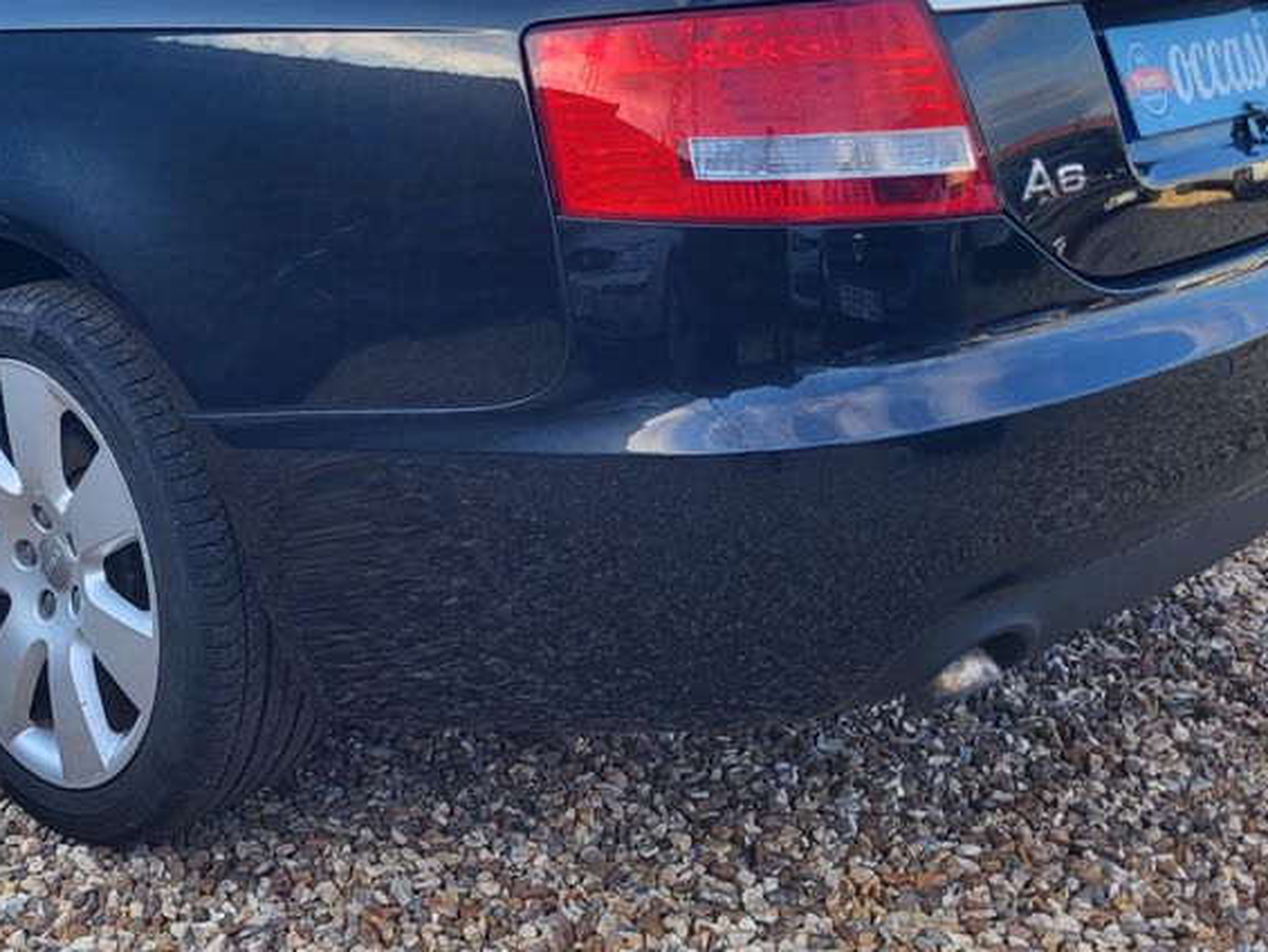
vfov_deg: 30.9
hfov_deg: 40.4
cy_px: 213
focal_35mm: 46
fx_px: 1685
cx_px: 359
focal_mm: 5.4
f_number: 1.8
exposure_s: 1/533
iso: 40
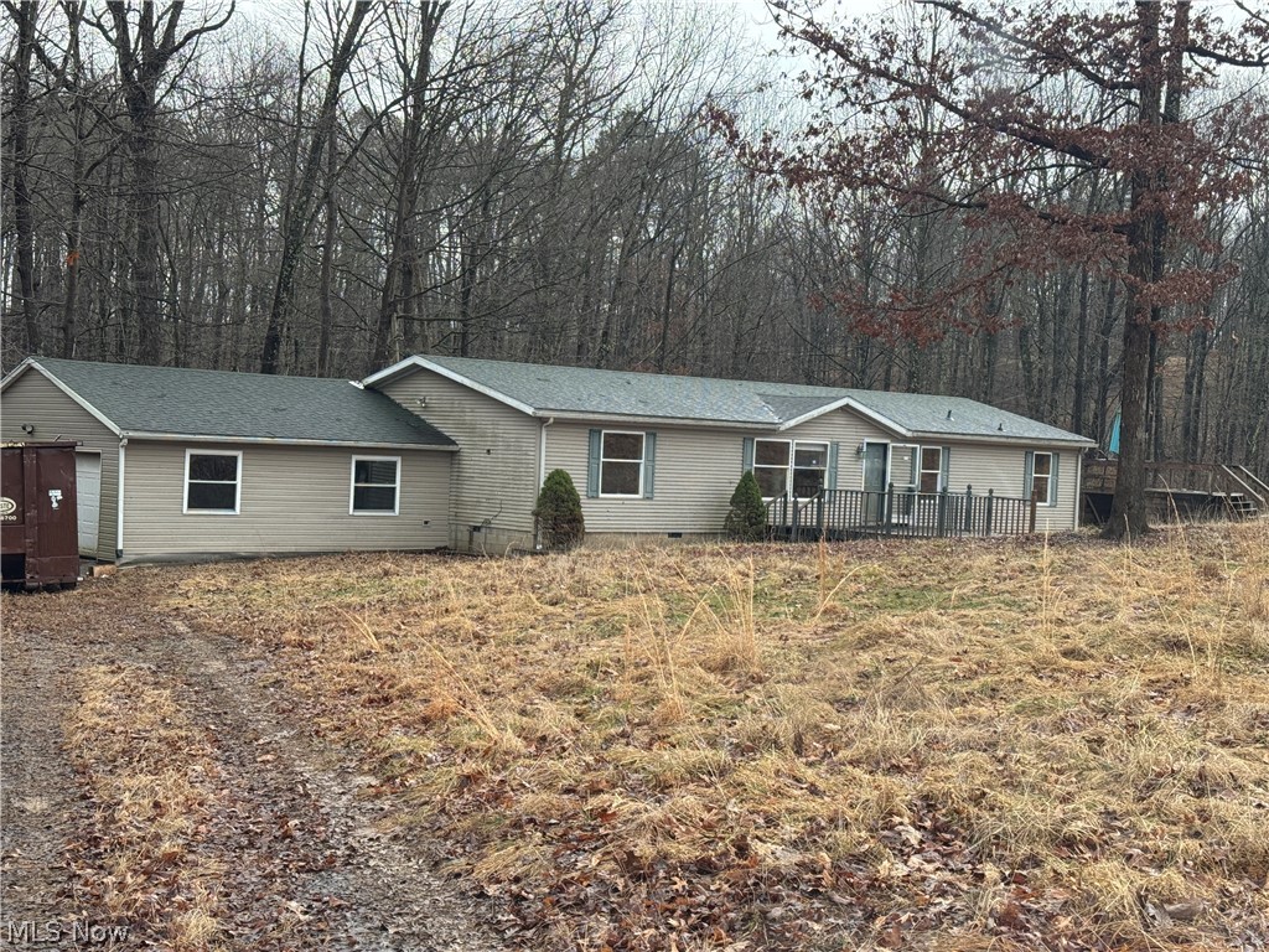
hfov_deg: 39.7
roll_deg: -2.4
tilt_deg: -0.9
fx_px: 1760
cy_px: 476
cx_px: 634
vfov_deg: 30.3
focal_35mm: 48
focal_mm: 6.76
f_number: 1.78
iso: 100
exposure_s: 1/122
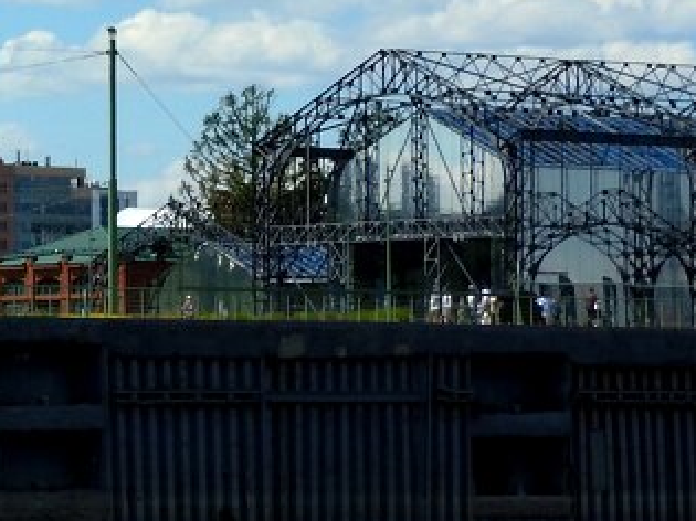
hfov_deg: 6.8
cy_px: -21
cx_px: -451
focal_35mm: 288
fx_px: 5788
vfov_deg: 5.1
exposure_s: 1/800
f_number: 4.5
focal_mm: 15.2
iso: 100
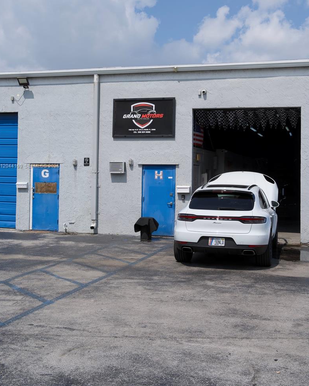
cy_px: 166
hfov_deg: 32.7
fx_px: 526
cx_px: 154
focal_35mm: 46
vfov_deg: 40.3
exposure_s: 1/500
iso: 100
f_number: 11
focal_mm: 40
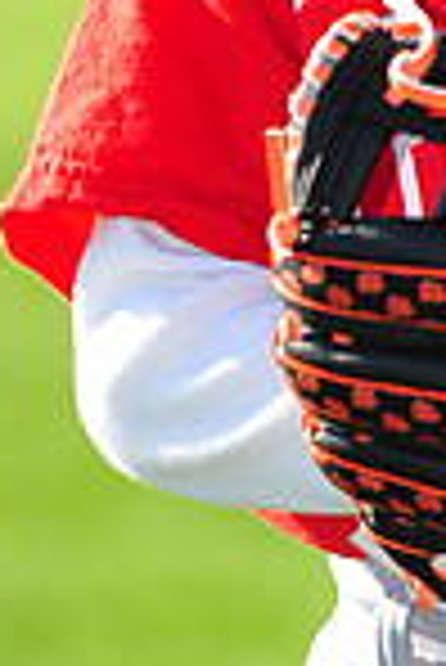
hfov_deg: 2.6
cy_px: -436
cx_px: 667
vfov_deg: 3.9
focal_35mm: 528
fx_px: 9788
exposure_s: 1/640
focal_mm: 135
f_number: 4.5
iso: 200
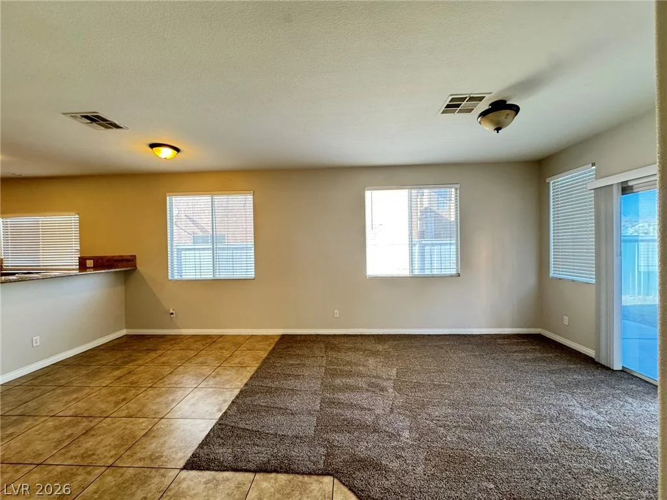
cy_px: 250
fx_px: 270
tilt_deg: -0.9
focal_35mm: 14
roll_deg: +0.6
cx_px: 334
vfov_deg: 85.7
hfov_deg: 102.1
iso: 320
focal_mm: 2.22
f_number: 2.2
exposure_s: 1/60
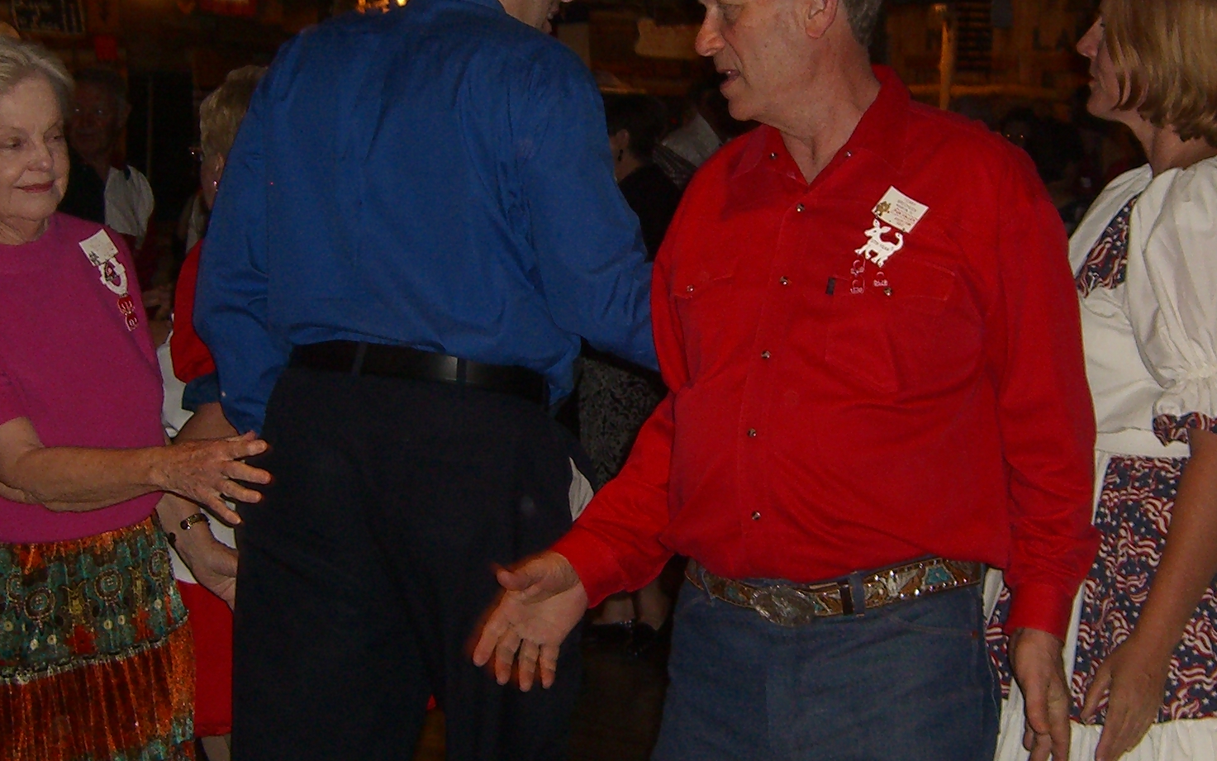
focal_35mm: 84
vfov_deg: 15.5
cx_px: 703
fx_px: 2786
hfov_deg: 24.6
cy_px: 321
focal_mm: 7.9
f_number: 2.8
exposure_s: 1/60
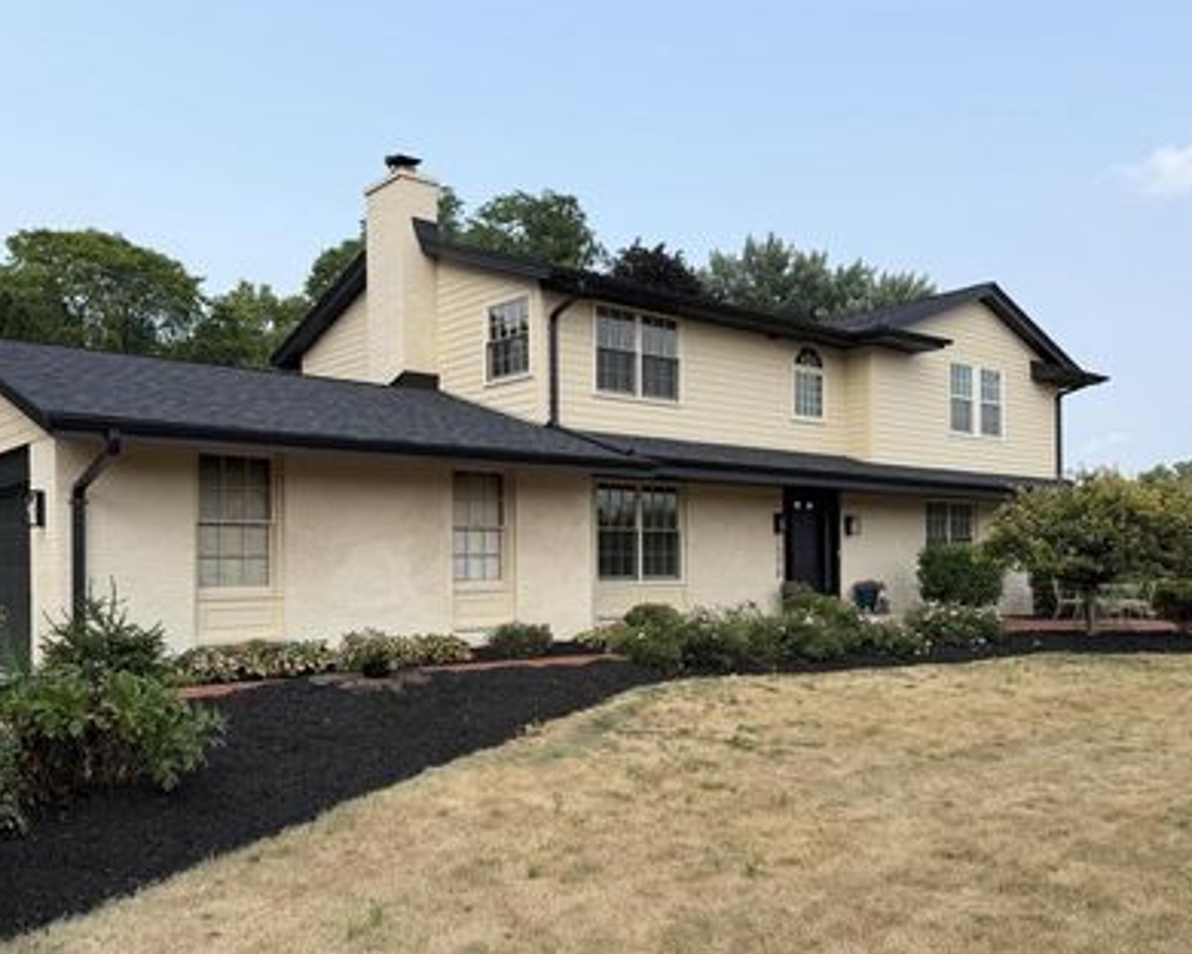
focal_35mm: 30
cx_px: 559
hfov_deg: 58.7
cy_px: 561
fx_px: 1058
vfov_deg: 48.3
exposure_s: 1/2703
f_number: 1.78
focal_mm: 6.76
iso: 80
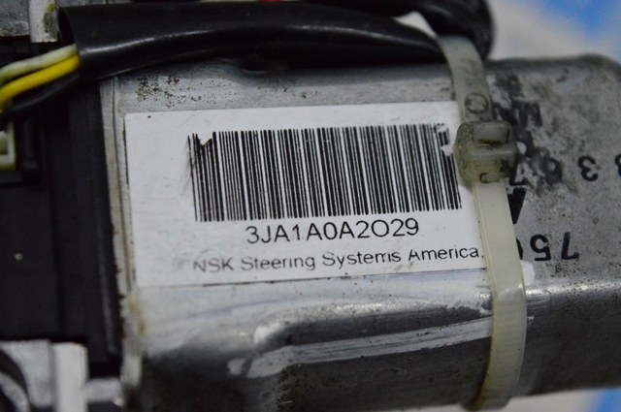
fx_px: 1421
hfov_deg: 24.6
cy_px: 206
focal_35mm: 82
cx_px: 310
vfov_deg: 16.5
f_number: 5.6
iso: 6400
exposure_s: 1/1000
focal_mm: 55
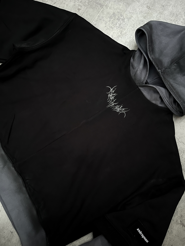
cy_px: 123
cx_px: 92
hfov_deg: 53.1
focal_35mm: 26
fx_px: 185
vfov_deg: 67.3
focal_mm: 5.1
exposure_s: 1/30
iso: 2000
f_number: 1.6
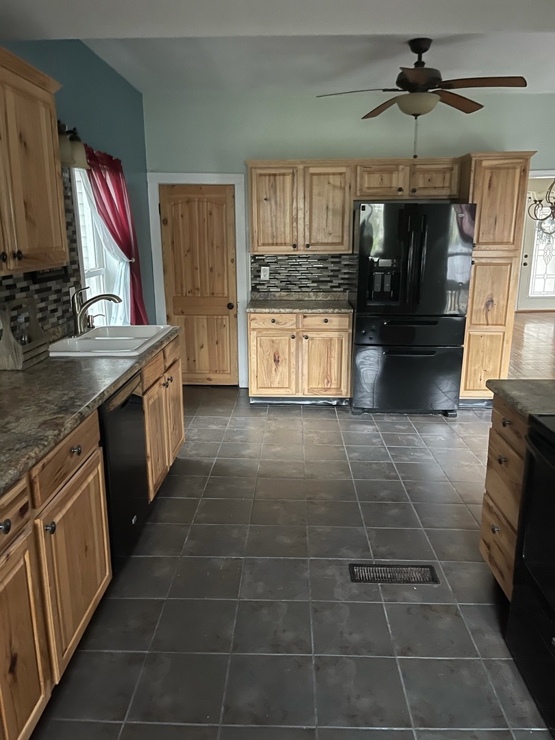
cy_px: 370
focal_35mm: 26
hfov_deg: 53.1
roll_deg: +1.1
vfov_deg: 67.3
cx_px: 278
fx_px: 556
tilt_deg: -14.0
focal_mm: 5.1
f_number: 1.6
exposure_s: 1/22
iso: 1000
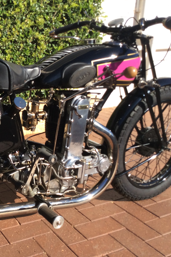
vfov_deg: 43.6
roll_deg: +2.4
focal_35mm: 45
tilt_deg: -18.6
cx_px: -1
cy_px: 129
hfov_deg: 28.1
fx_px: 321
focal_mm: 3.3
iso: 32
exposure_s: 1/867
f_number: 2.4
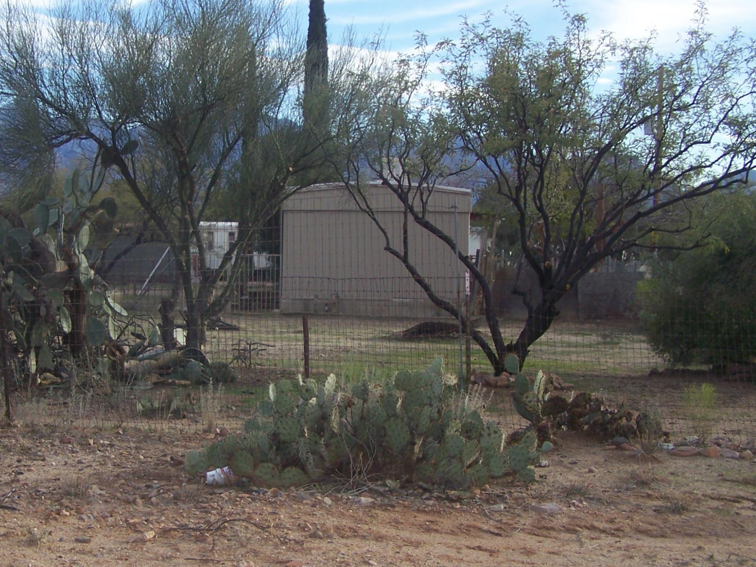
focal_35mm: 63
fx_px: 1376
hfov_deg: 30.5
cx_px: 252
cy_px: 282
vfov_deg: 23.3
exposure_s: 1/400
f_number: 2.8
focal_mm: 6.3
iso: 64
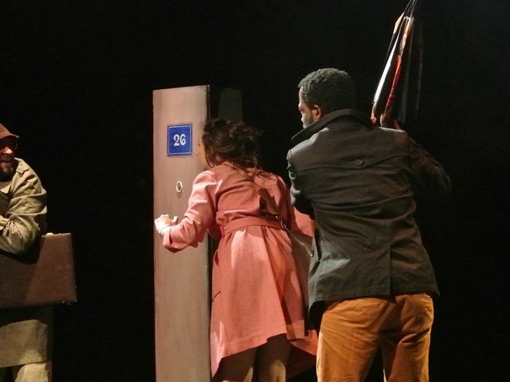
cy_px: 186
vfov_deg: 10.9
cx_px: 211
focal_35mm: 136
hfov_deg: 14.5
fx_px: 2003
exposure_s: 1/100
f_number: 4
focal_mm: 39.8
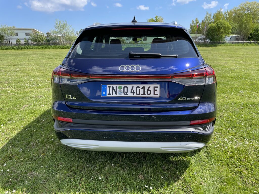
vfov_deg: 53.1
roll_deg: +0.8
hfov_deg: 67.3
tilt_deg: -14.2
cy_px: 97
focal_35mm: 26
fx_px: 195
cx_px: 130
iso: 32
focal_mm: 4.2
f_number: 1.6
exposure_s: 1/1366
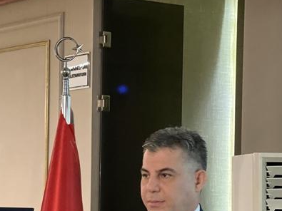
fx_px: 1222
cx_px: 40
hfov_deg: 13.1
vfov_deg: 9.8
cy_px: 198
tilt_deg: +1.6
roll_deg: -1.6
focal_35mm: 150
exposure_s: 1/15
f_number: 2.8
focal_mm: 9
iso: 640
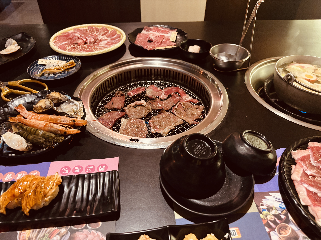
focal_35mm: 26
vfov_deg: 53.1
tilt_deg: -40.8
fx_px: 241
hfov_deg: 67.3
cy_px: 120
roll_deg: +0.3
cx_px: 160
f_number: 1.6
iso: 640
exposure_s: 1/40
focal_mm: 5.96
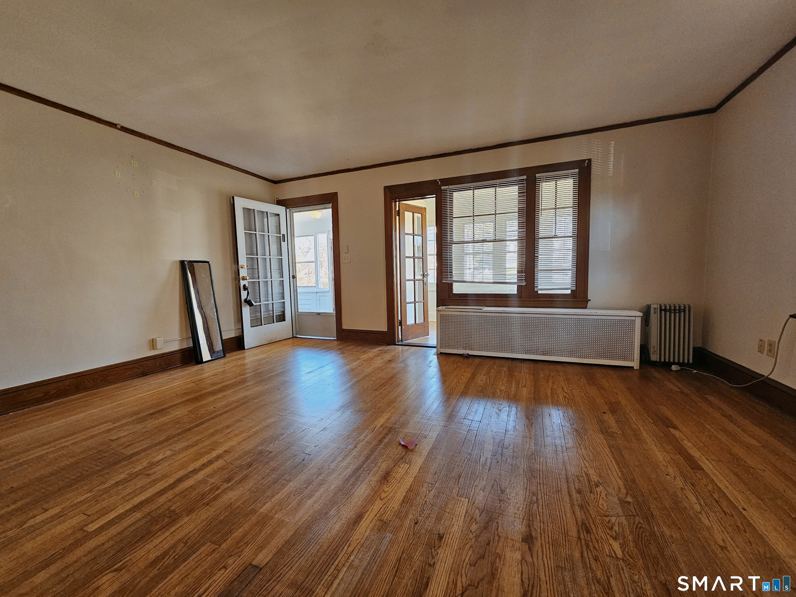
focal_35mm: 13
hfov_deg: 106.2
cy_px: 298
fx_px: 299
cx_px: 398
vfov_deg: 89.9
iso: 200
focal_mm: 2.2
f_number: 2.2
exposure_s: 1/60.2
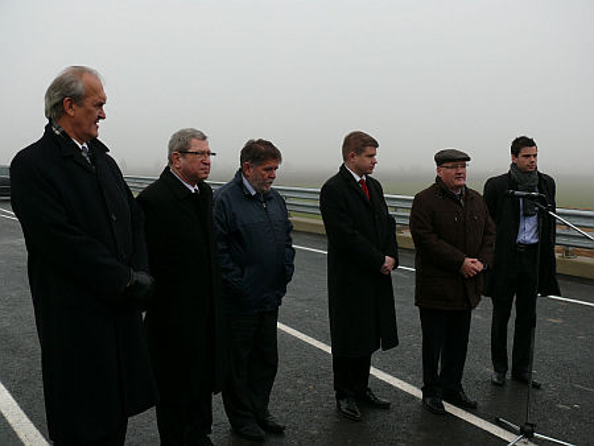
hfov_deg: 52.6
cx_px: 297
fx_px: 601
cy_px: 223
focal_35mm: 35
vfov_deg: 40.7
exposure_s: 1/200
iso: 100
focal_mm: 7.4
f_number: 4
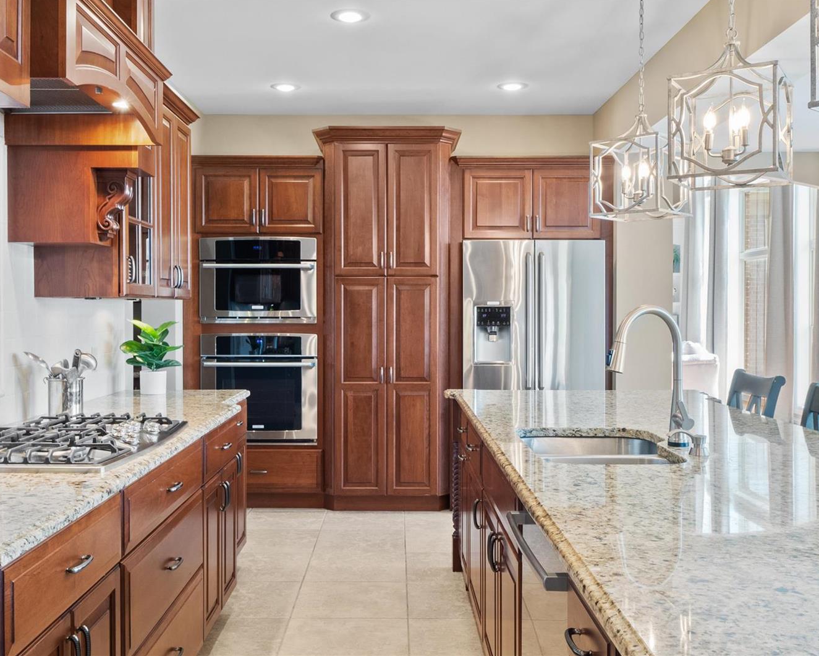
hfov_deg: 52.8
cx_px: 391
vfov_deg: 43.4
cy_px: 327
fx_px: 824
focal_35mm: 34
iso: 400
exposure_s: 1/2
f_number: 10
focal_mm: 15
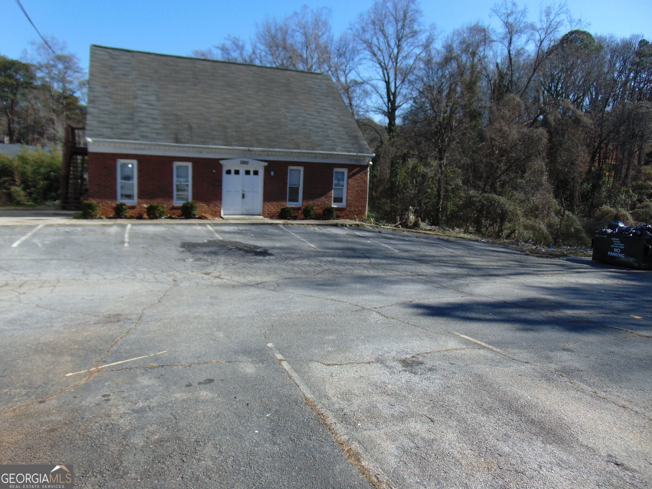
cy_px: 244
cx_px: 326
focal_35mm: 25
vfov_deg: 54.9
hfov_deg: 69.4
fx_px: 471
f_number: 3
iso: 80
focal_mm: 4.5
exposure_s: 1/1000
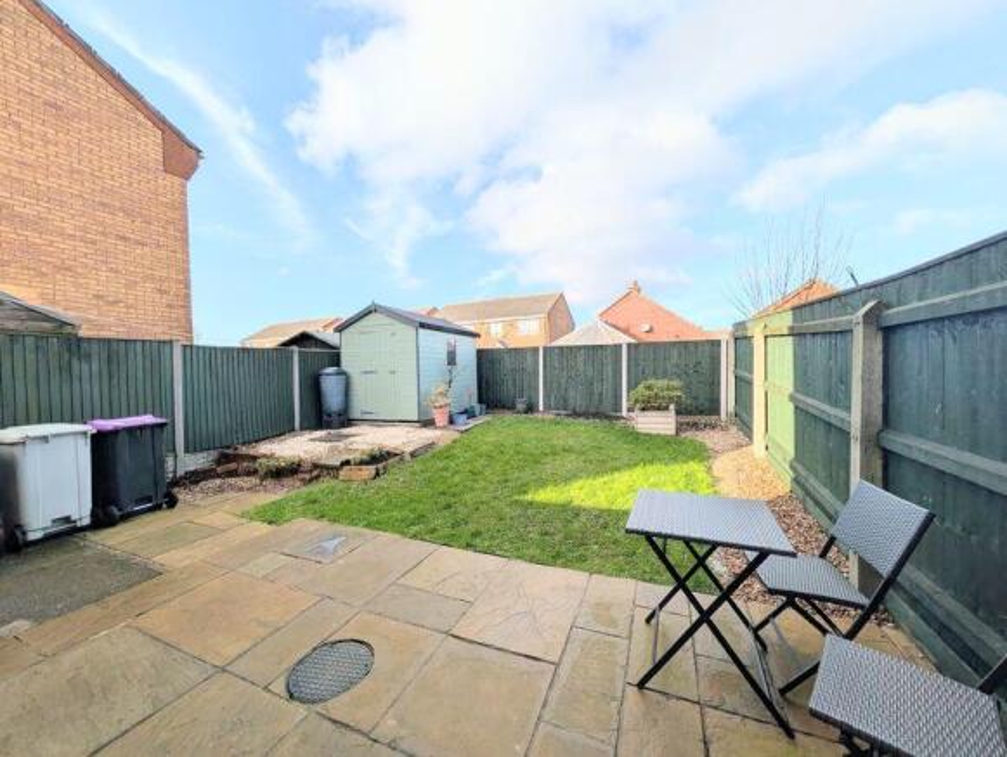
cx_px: 504
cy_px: 378
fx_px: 349
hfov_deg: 110.5
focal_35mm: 12
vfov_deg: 94.6
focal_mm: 2.02
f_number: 1.7
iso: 52
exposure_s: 1/1953
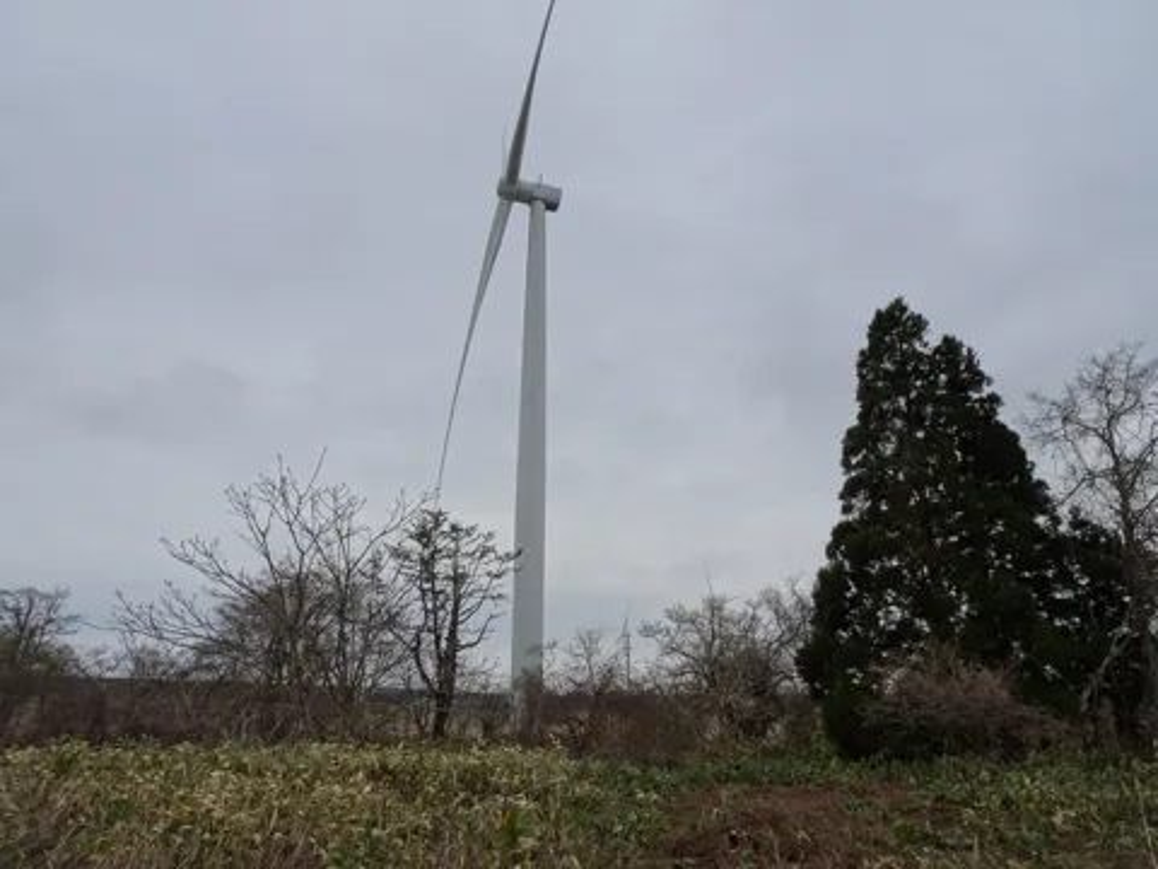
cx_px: 579
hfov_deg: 71.6
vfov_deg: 56.8
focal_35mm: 24
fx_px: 803
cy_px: 434
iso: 80
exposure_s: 1/400
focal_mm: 4.1
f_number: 5.6
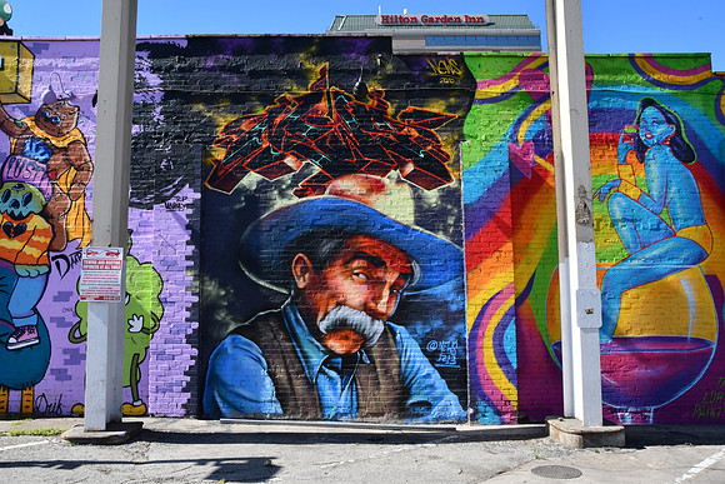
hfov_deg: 60.3
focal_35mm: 31
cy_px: 242
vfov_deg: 42.3
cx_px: 362
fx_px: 624
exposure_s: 1/125
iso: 400
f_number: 25
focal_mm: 21
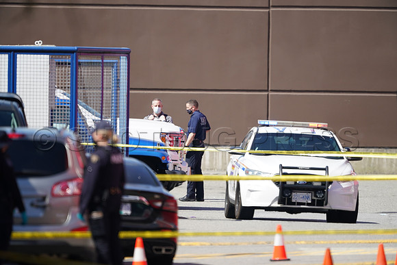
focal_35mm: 840
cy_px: 132
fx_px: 9265
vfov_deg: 1.6
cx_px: 198
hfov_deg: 2.5
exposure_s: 1/1600
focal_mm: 840
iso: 640
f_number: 5.6
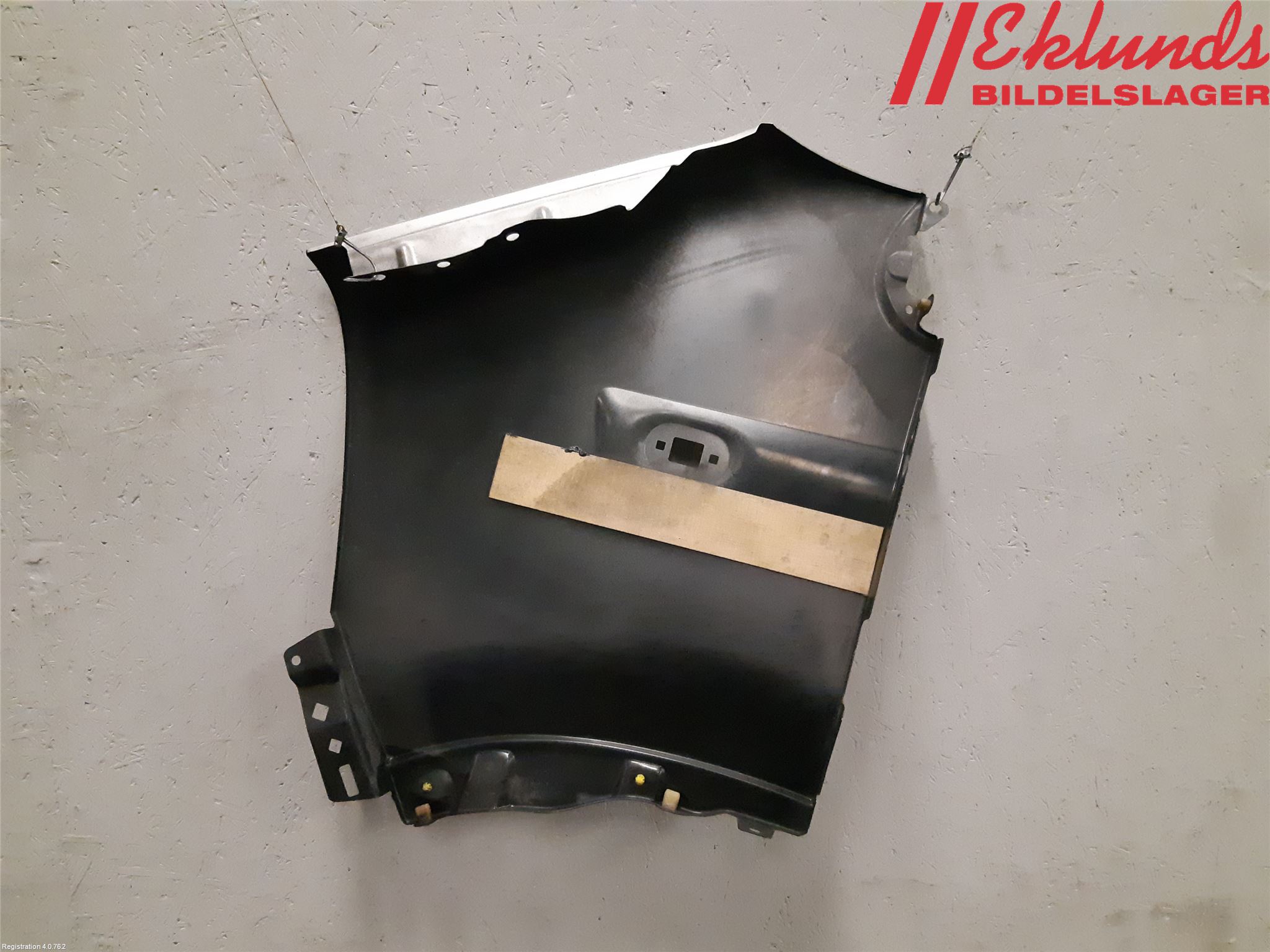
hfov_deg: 67.3
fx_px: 954
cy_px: 476
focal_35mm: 26
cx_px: 635
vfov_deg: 53.1
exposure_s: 1/220
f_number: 1.7
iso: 800
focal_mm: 3.93
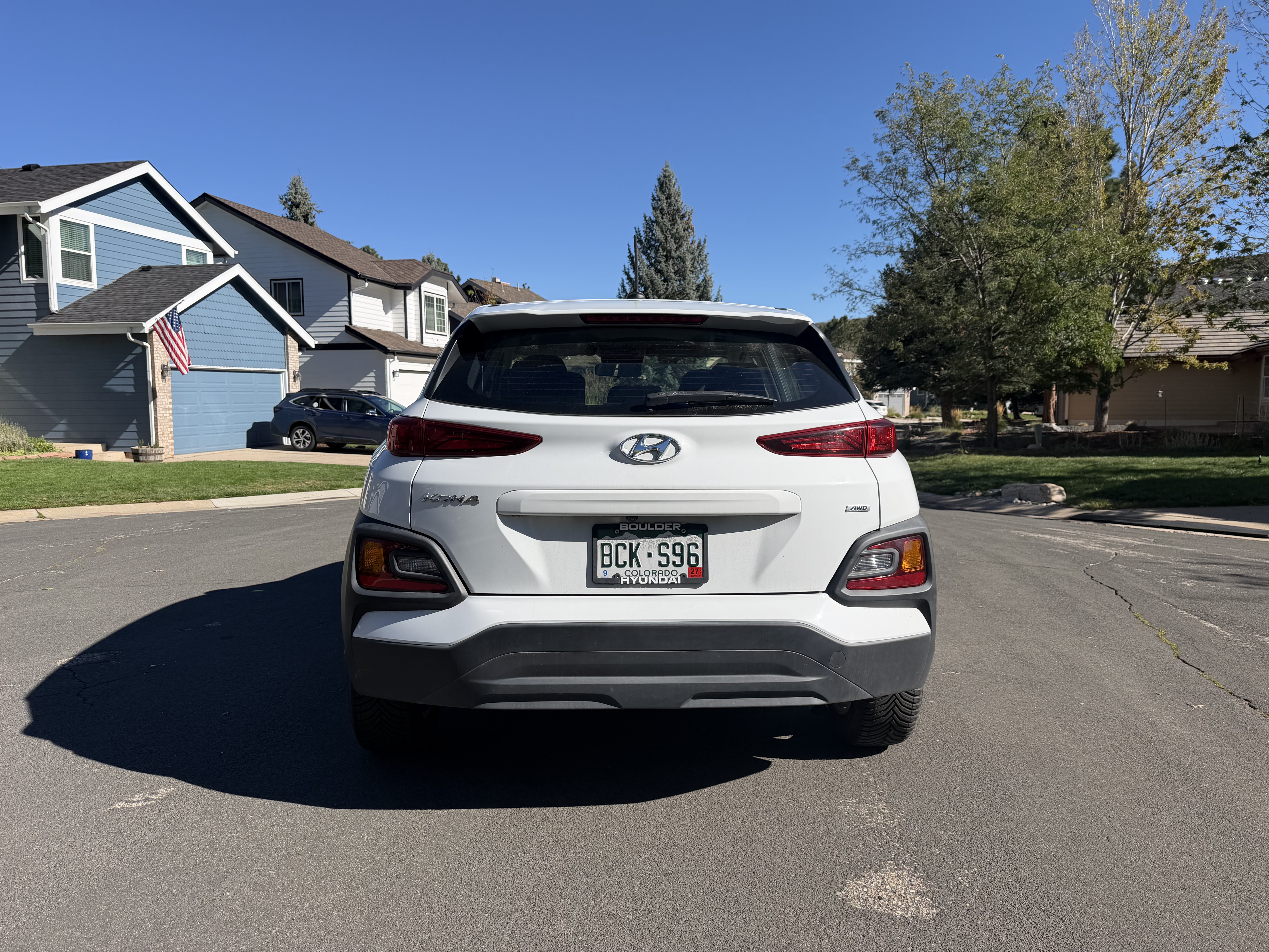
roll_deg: +0.2
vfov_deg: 56.8
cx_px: 634
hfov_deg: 71.6
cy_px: 476
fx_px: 880
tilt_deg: -5.2
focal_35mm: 24
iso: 80
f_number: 1.78
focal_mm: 6.76
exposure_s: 1/4673
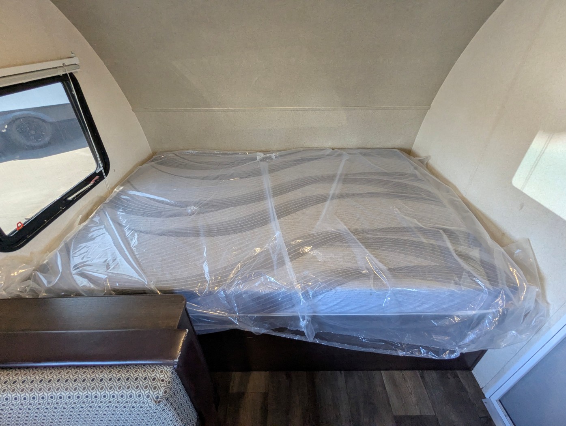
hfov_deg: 94.4
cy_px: 213
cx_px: 283
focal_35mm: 16
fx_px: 262
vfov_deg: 78.2
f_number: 2.2
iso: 305
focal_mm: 2.35
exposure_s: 1/83.4
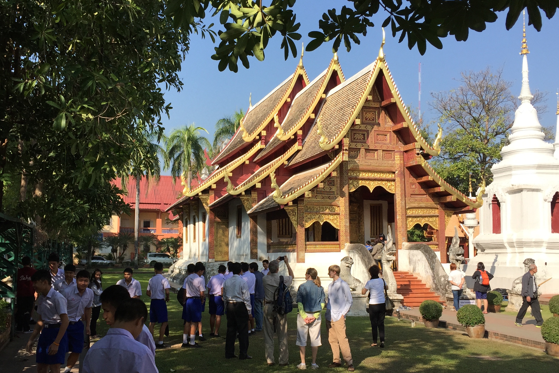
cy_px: 214
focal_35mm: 39
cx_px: 263
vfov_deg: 34.2
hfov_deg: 49.5
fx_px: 606
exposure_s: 1/1721
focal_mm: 4.15
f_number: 2.2
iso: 32
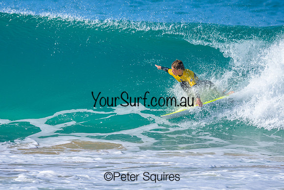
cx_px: 136
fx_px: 8667
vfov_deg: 1.3
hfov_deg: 1.9
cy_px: 78
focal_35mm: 1098
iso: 450
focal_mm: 800
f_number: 6.3
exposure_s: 1/2000
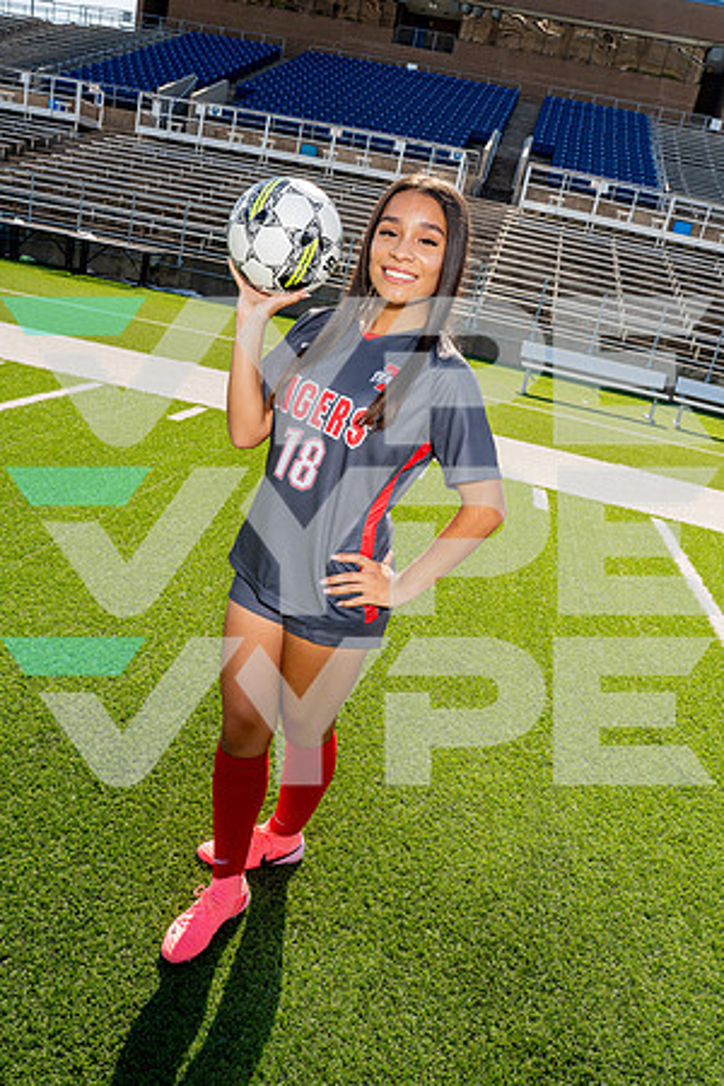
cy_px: 543
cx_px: 362
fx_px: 814
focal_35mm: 27
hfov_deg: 47.9
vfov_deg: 67.4
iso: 320
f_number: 10
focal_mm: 27
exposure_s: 1/250
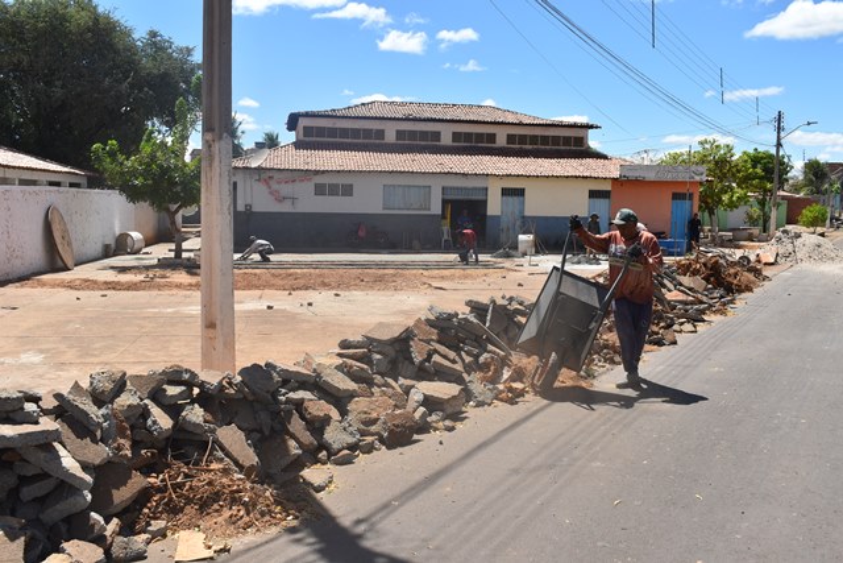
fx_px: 808
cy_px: 282
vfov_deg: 38.4
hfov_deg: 55.1
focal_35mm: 34
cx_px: 422
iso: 200
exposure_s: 1/400
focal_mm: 23
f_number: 10
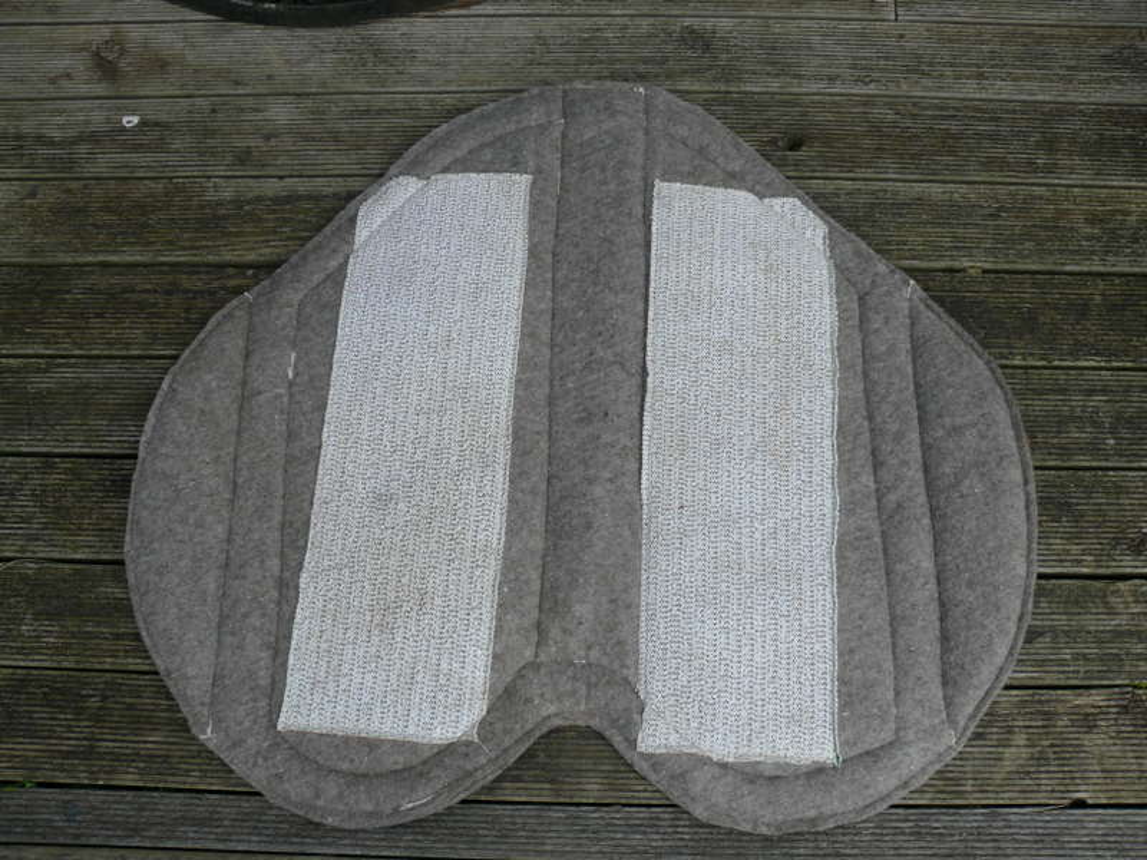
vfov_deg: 40.7
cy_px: 430
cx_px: 574
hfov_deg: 52.6
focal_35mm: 35
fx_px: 1160
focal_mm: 7.4
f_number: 4.5
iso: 100
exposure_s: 1/200
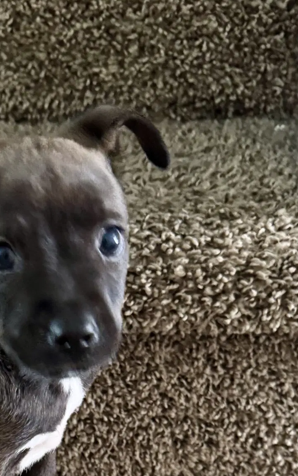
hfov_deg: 21.8
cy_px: 522
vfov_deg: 31.7
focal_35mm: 57
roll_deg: +4.5
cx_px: -8
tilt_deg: -39.9
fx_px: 741
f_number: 1.78
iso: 1000
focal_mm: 6.76
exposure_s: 1/30
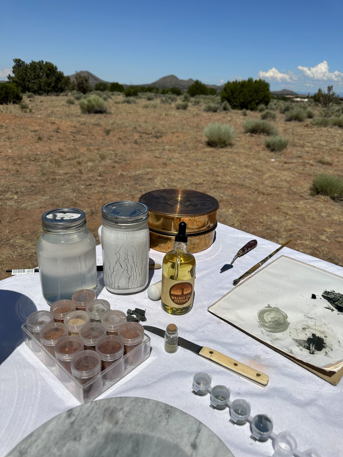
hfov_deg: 56.8
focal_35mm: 24
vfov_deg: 71.6
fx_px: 317
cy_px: 228
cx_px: 172
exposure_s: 1/18519
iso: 80
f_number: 1.78
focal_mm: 6.86
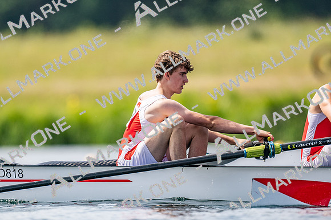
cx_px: 166
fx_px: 8270
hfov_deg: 2.3
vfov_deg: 1.5
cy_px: 110
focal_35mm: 900
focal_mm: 600
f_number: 4
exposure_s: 1/2500
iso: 200
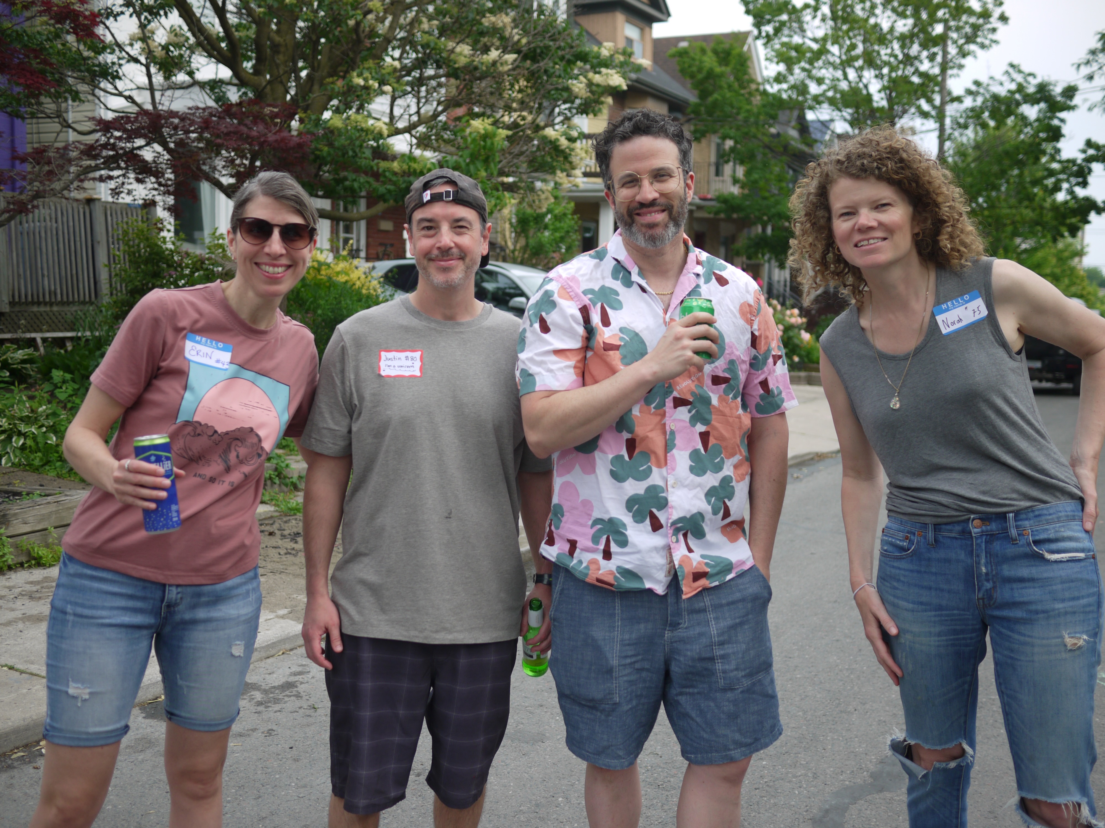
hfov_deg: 46.8
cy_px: 414
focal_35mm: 40
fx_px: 1277
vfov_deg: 36.0
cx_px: 552
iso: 100
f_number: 2
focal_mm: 20
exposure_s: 1/1300
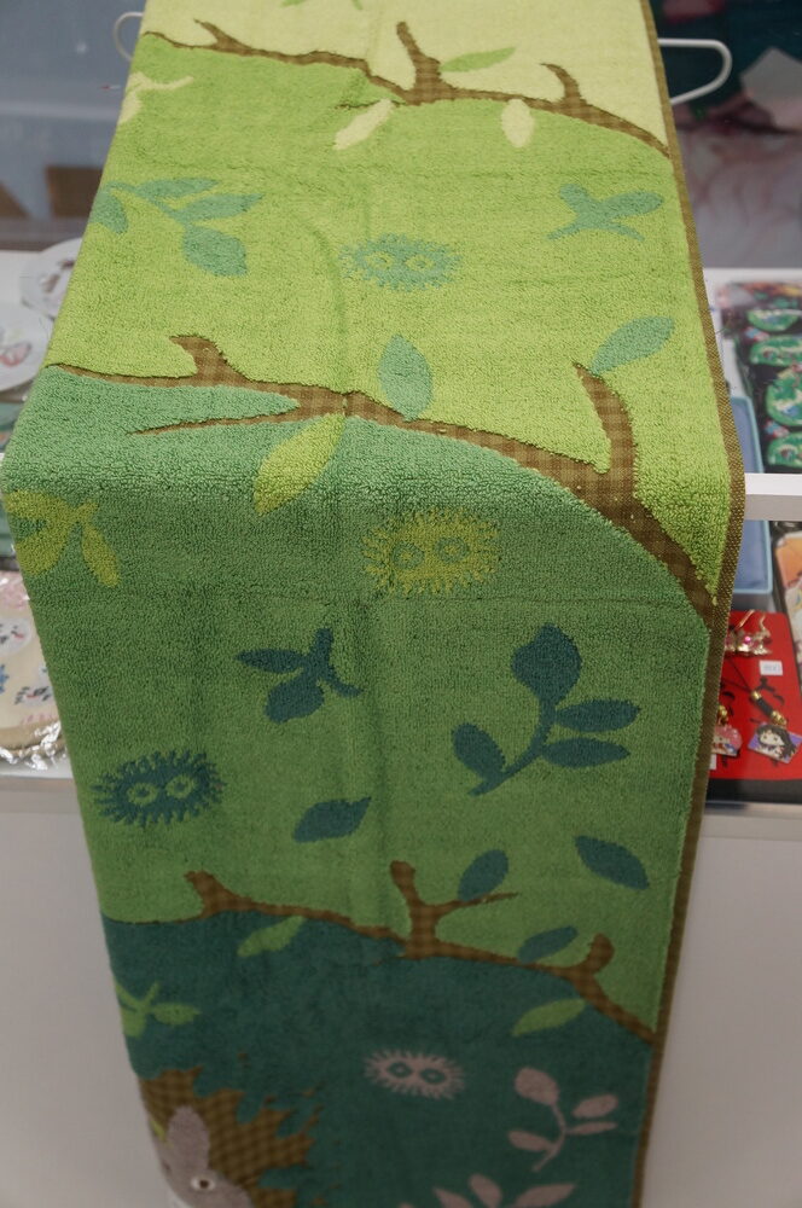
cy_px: 604
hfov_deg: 27.2
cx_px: 401
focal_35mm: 50
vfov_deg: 40.0
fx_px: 1659
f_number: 4.5
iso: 800
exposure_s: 1/60
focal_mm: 33
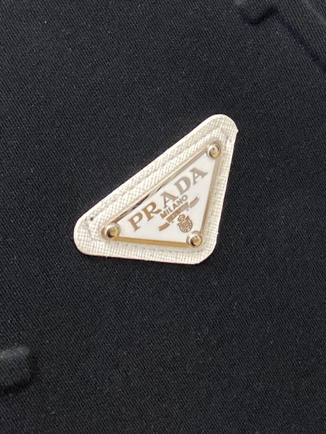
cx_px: 163
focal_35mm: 26
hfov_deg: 53.1
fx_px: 326
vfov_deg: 67.3
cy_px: 217
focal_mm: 4.25
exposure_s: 1/121
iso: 125
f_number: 1.8
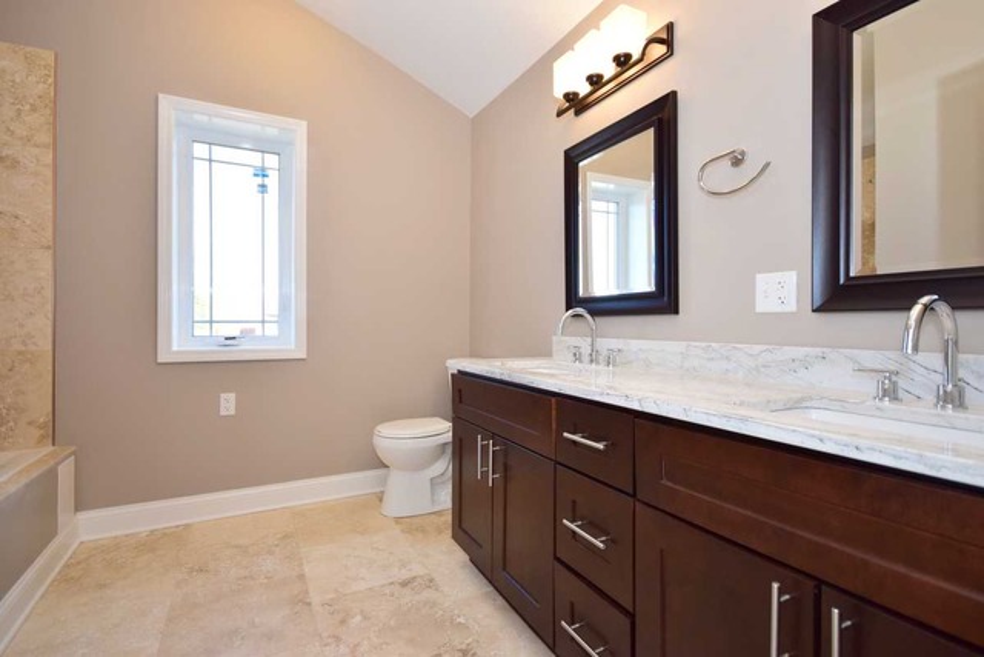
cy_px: 328
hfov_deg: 92.4
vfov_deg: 69.7
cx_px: 492
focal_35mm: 17
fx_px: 472
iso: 500
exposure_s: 1/80
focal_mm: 11.5
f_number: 6.3
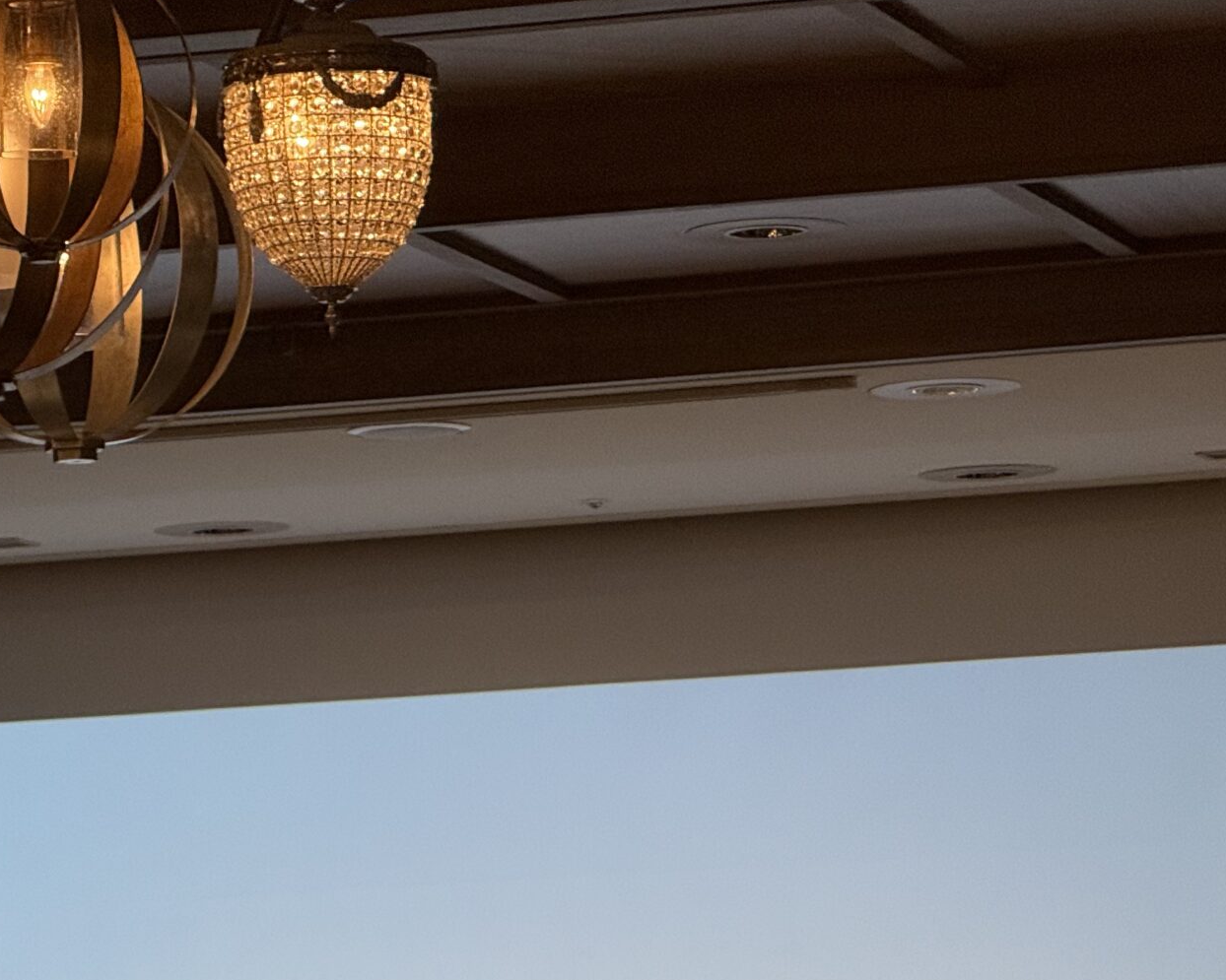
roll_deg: +2.4
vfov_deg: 6.4
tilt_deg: +4.4
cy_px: 837
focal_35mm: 241
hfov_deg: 8.0
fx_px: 8744
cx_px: 476
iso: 80
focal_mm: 15.66
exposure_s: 1/100
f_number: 2.8
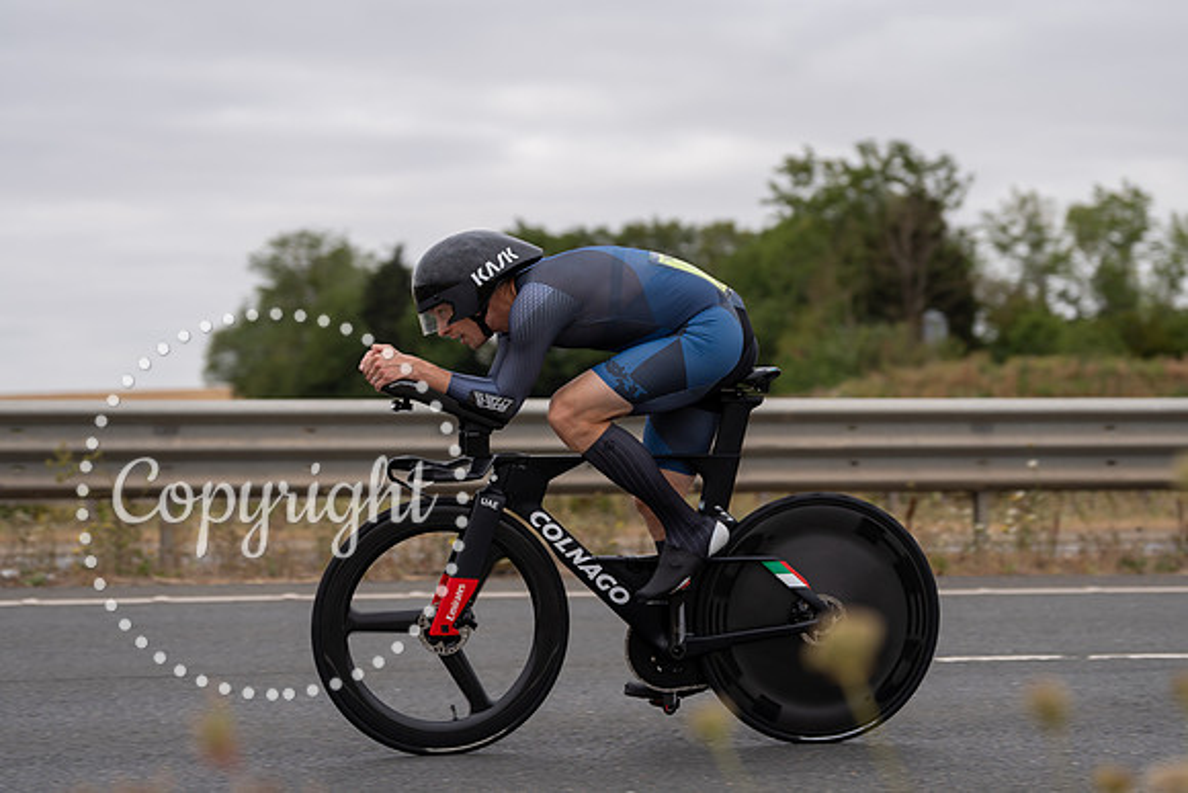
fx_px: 3001
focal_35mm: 91
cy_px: 429
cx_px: 643
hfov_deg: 22.4
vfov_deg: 15.0
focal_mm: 84
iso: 100
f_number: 3.2
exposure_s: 1/800
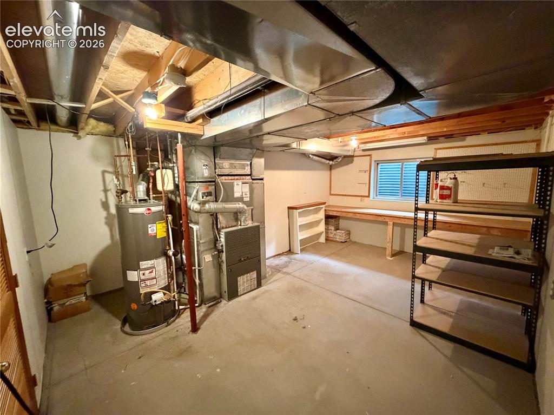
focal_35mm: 14
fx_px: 224
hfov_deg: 102.1
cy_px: 208
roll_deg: +1.8
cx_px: 277
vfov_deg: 85.6
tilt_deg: -8.1
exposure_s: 1/60
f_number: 2.2
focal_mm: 2.22
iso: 1250
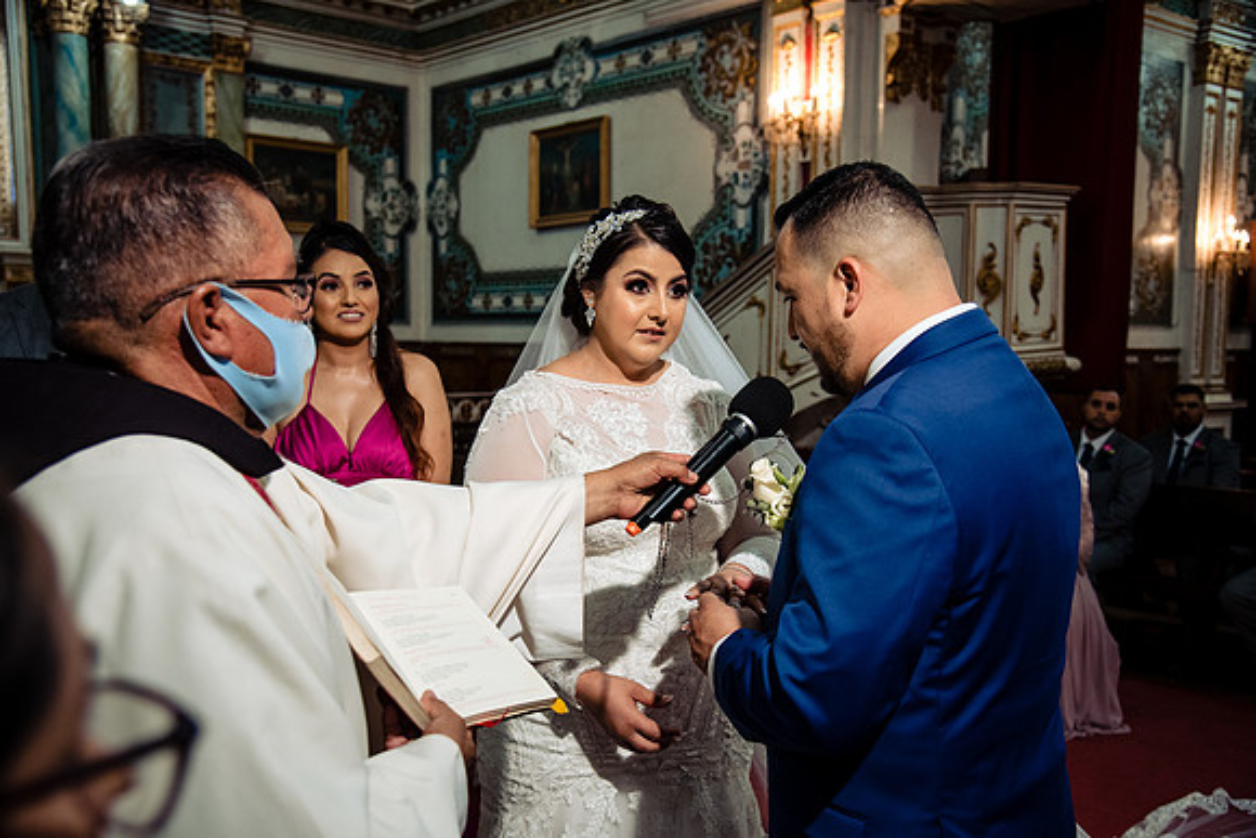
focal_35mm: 38
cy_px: 419
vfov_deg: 35.1
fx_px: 1326
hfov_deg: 50.7
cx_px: 628
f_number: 5
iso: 2000
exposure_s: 1/125
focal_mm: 38
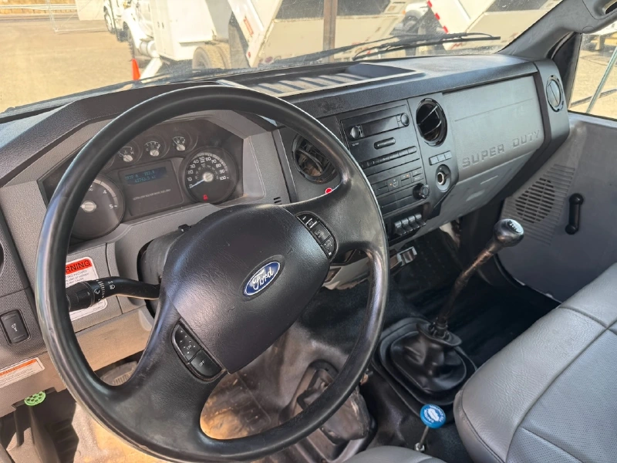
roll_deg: -2.1
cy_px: 232
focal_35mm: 24
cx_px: 308
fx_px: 428
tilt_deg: -31.9
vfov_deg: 56.8
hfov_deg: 71.6
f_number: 1.78
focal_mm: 6.76
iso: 100
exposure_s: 1/172
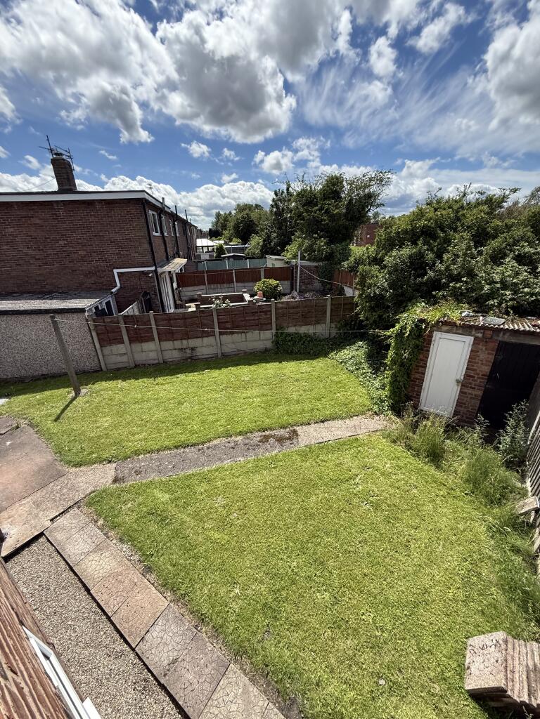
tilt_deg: -23.0
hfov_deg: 85.7
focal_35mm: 14
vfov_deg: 102.1
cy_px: 360
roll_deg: +1.6
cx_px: 270
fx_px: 291
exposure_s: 1/1497
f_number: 2.2
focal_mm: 2.22
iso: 64
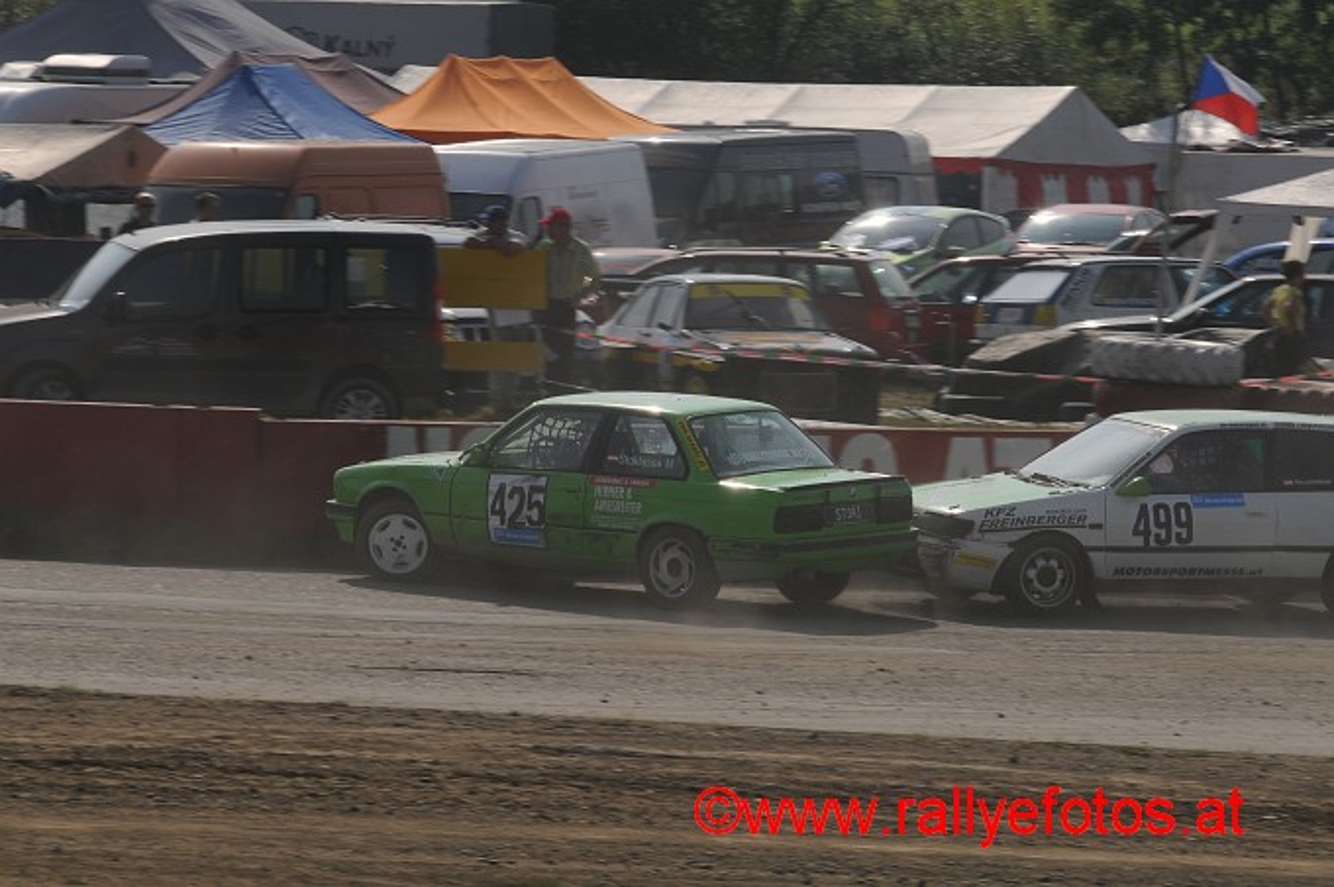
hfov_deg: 6.9
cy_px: 444
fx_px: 11106
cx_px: 667
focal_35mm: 300
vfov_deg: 4.6
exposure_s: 1/400
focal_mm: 200
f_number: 14
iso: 200
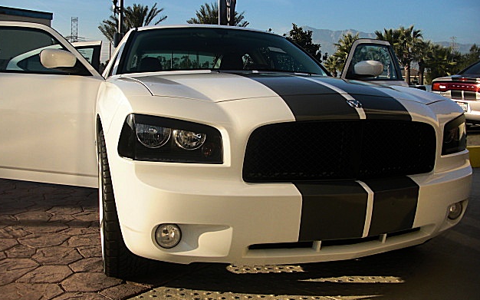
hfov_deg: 50.4
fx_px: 510
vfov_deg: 32.7
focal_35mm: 39
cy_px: 134
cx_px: 236
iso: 50
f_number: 2.8
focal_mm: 6.3
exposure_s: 1/1000
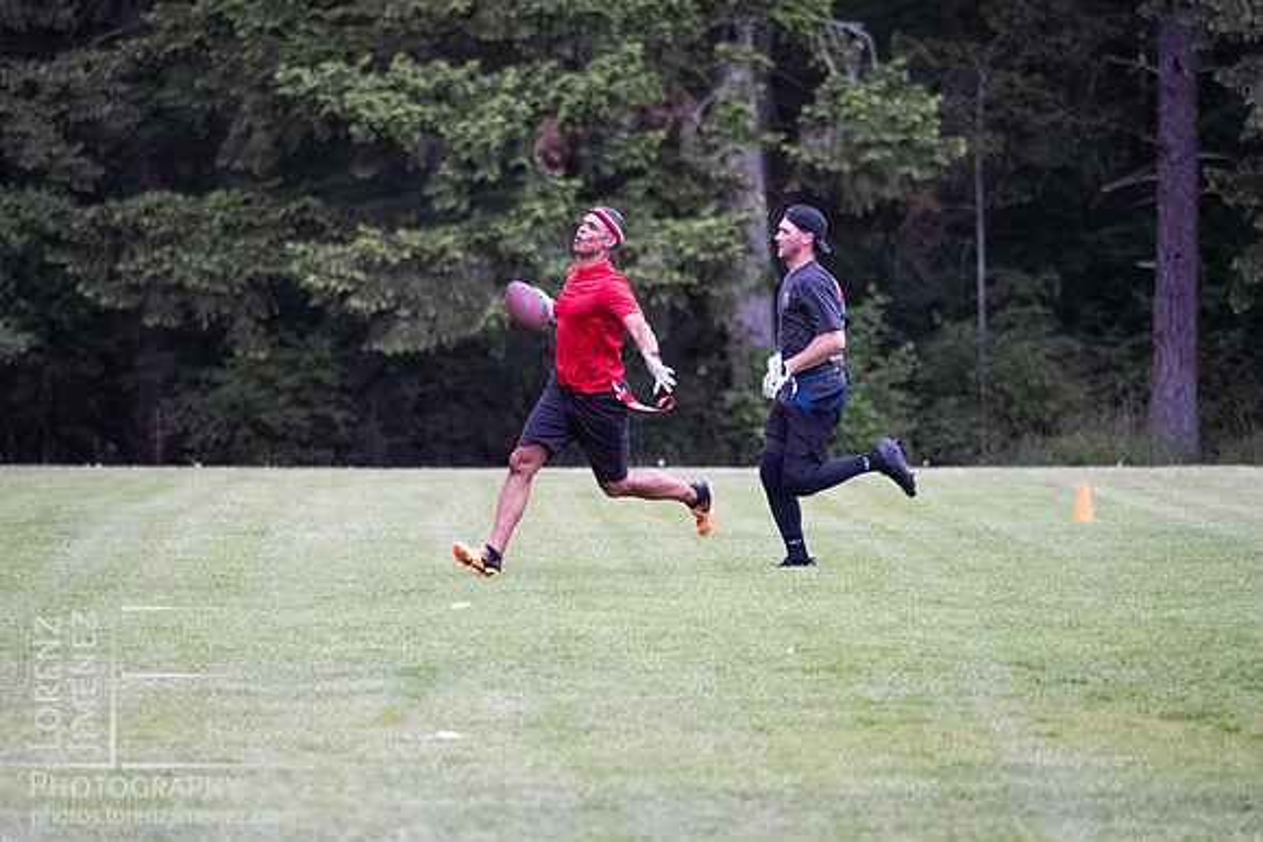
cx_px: 632
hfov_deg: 6.4
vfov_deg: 4.3
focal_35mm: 320
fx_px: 11241
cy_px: 421
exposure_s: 1/1250
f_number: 2.8
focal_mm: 150
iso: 6400
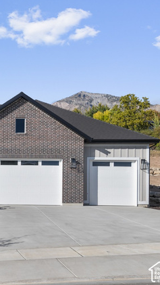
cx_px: -39
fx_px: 324
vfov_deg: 47.3
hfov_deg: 24.7
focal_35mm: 43
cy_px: 142
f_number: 8
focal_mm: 27
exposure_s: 1/250
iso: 320
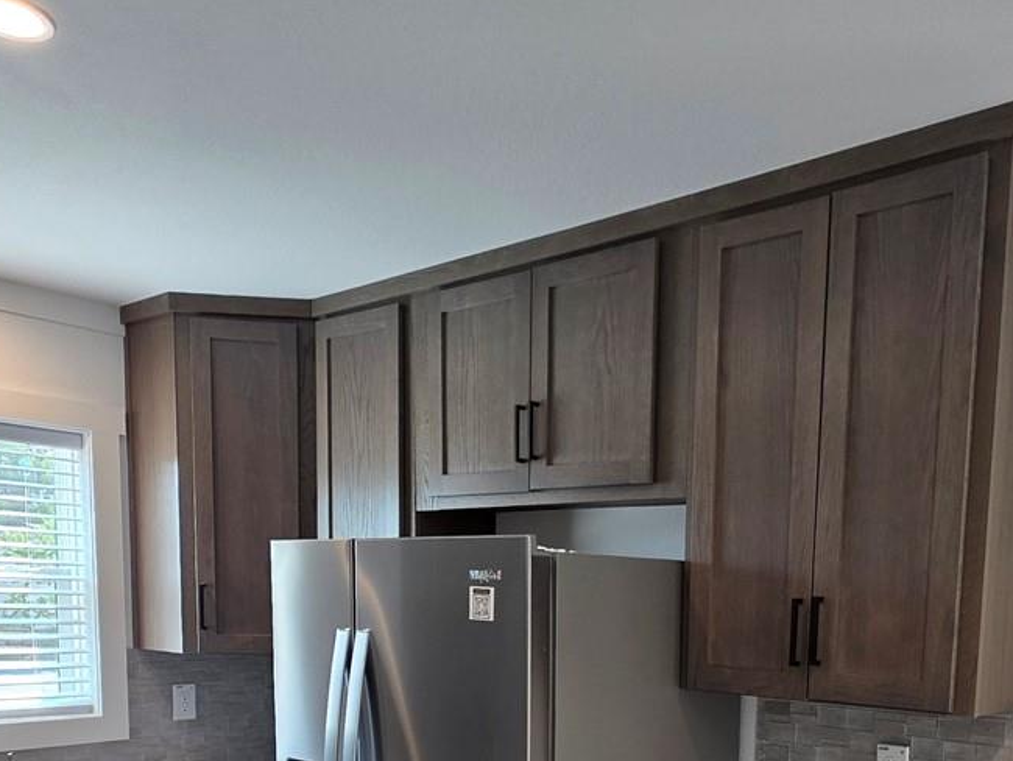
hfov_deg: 55.9
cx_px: 653
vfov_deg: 40.0
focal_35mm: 32
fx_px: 937
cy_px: 724
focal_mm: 2.2
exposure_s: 1/120
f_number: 1.9
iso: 80
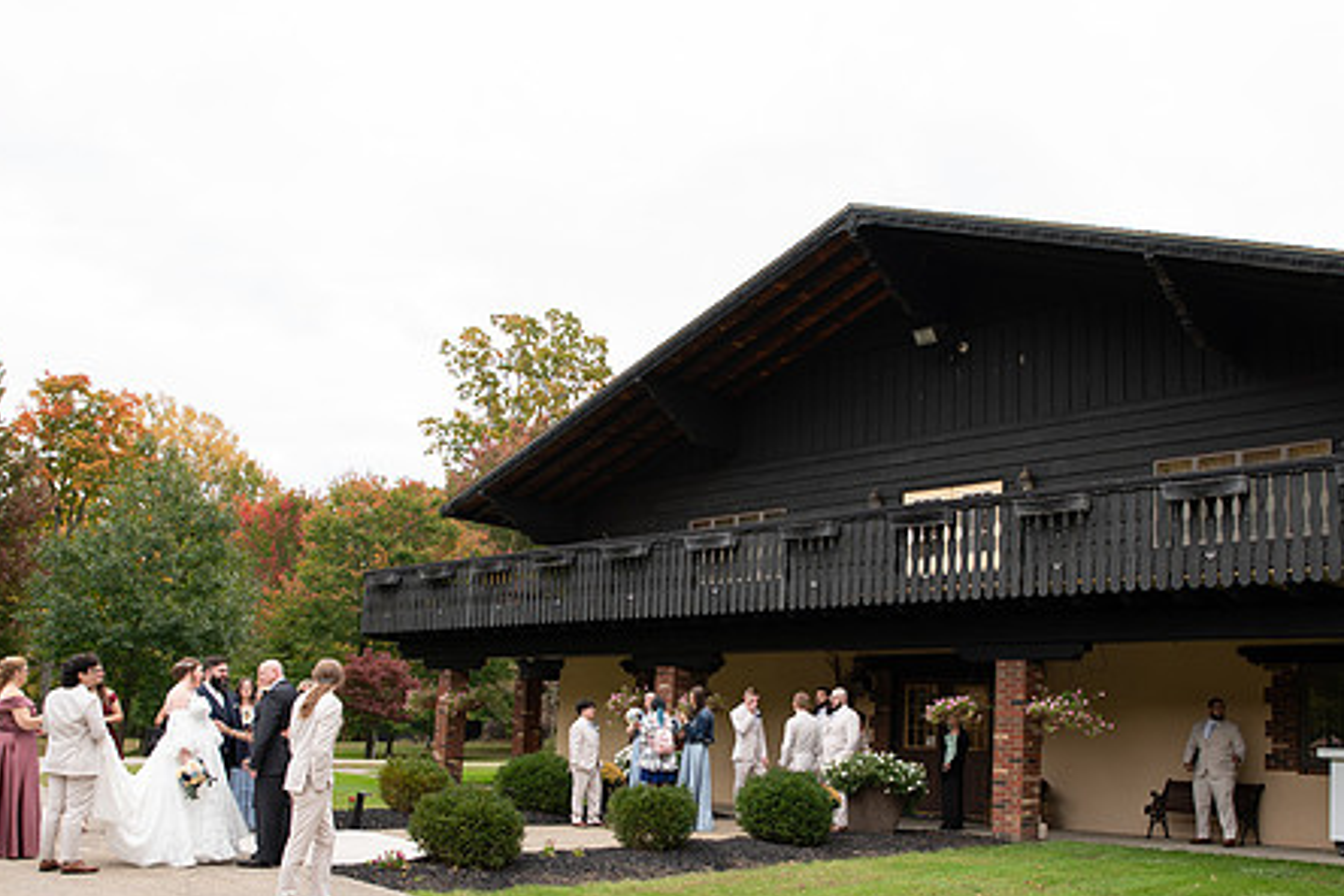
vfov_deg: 37.6
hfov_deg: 54.4
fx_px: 1307
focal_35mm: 35
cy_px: 572
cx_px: 714
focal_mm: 24
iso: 320
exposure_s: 1/320
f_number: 3.5
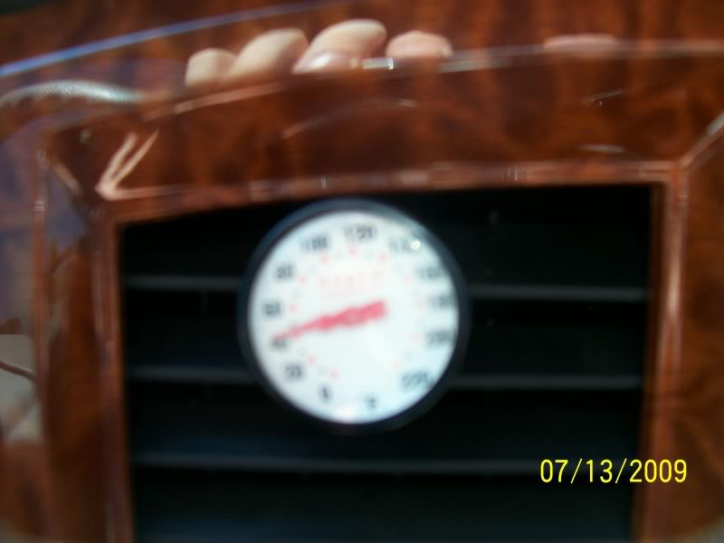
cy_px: 272
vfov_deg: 41.8
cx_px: 362
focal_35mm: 34
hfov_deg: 54.0
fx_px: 711
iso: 80
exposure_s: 1/69.7
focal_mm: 5.6
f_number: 2.7
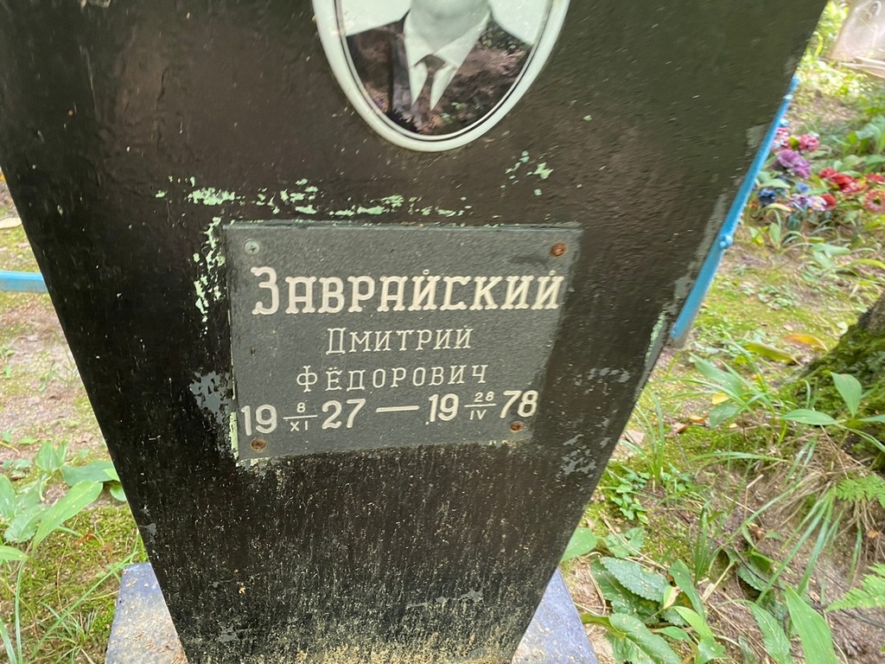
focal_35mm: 26
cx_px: 442
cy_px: 332
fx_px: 665
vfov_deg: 53.1
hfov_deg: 67.3
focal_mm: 4.25
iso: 125
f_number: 1.8
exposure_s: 1/82
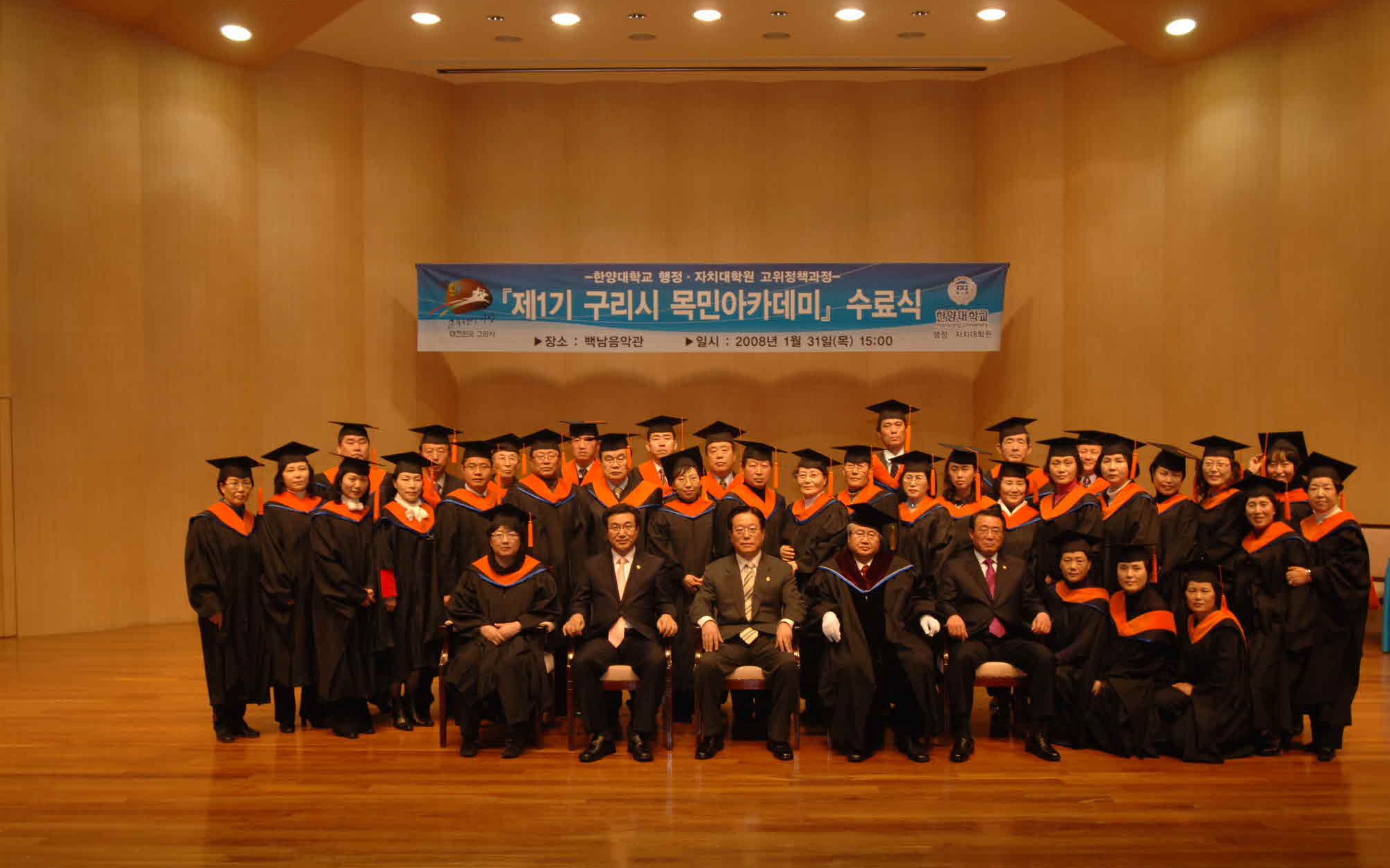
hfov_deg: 54.0
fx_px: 1364
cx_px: 744
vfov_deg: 35.3
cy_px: 493
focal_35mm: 36
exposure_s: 1/60
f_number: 5.6
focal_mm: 22
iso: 400
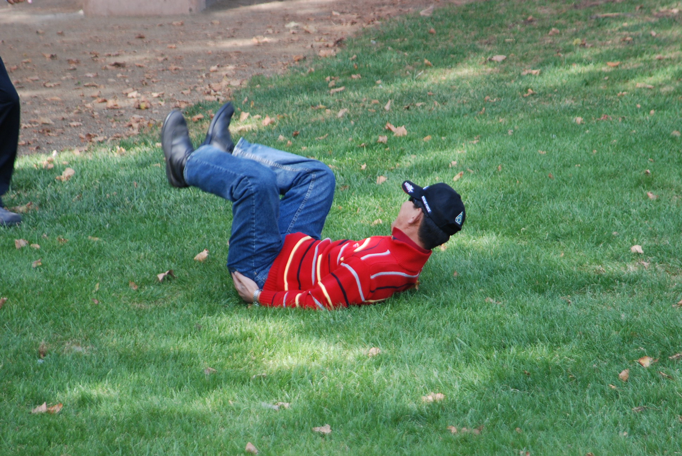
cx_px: 341
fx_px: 3414
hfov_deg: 11.4
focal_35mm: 180
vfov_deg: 7.7
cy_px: 228
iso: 400
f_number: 5.6
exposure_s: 1/160
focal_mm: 120
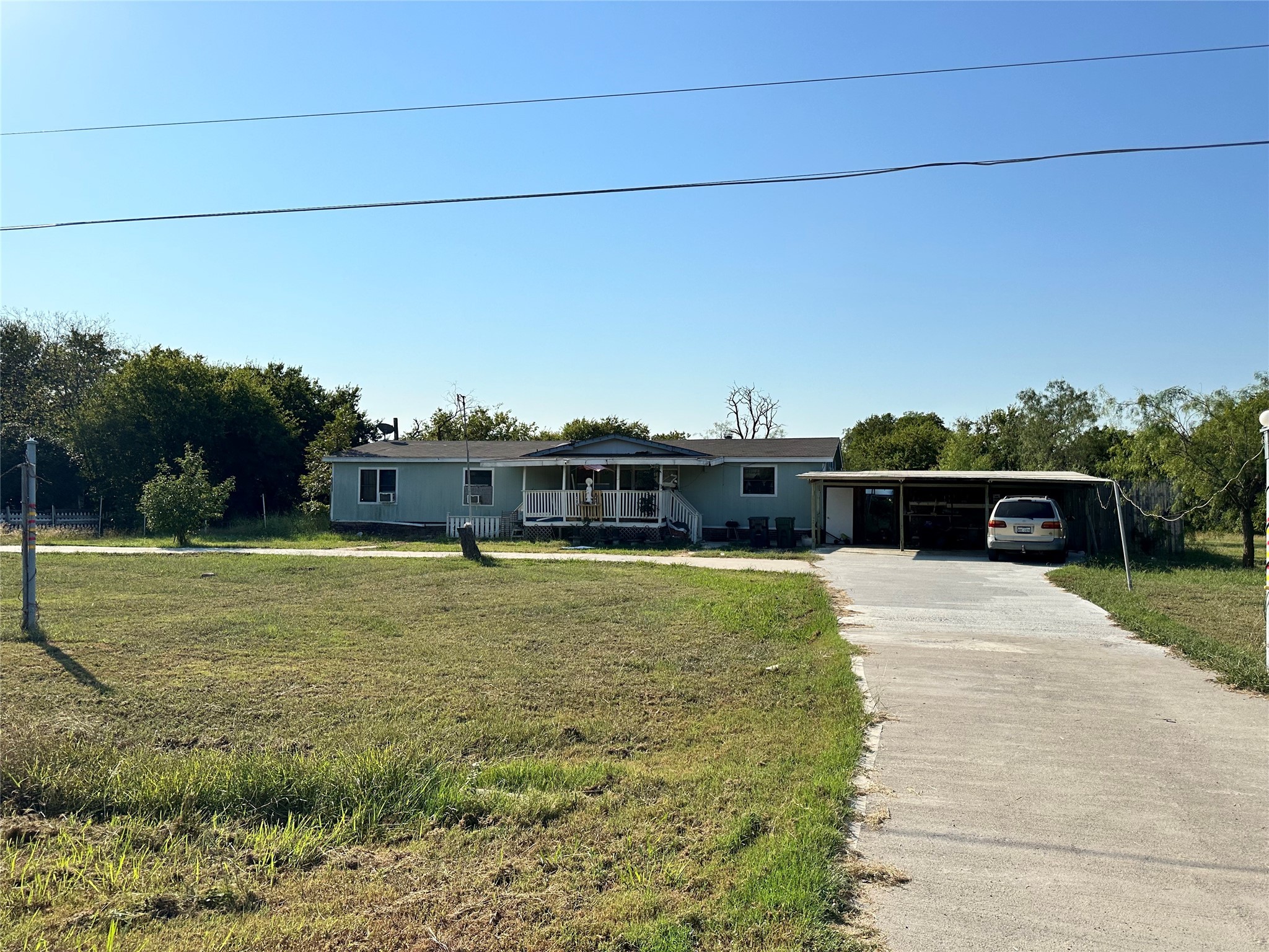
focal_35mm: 24
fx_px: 880
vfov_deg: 56.8
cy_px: 476
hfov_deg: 71.6
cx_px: 634
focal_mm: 6.86
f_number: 1.78
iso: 80
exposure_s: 1/9709
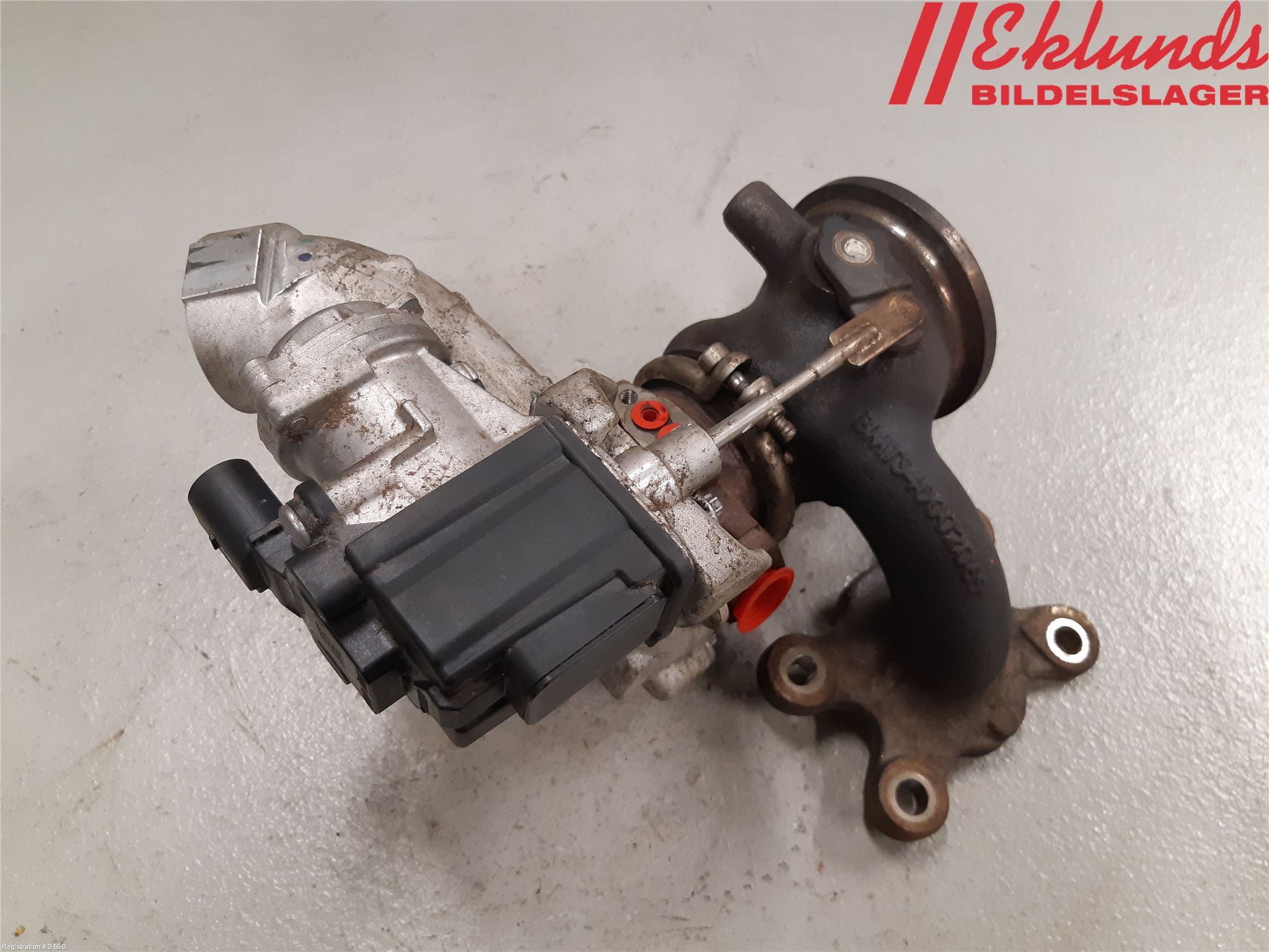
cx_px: 634
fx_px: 953
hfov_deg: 67.3
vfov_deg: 53.1
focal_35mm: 26
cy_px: 476
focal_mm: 3.93
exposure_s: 1/50
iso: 200
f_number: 1.7
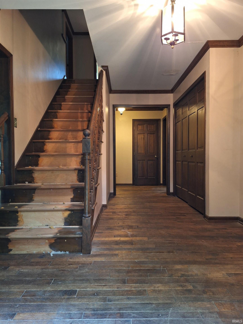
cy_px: 162
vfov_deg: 73.9
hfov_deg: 58.9
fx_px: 215
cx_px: 122
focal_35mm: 23
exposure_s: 1/24
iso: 250
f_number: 1.8
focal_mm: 5.54
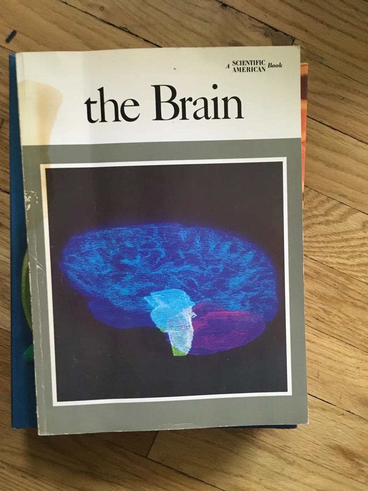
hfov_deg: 48.2
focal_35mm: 29
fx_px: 411
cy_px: 246
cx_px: 184
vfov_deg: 61.7
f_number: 2.2
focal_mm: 4.15
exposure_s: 1/15
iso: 250
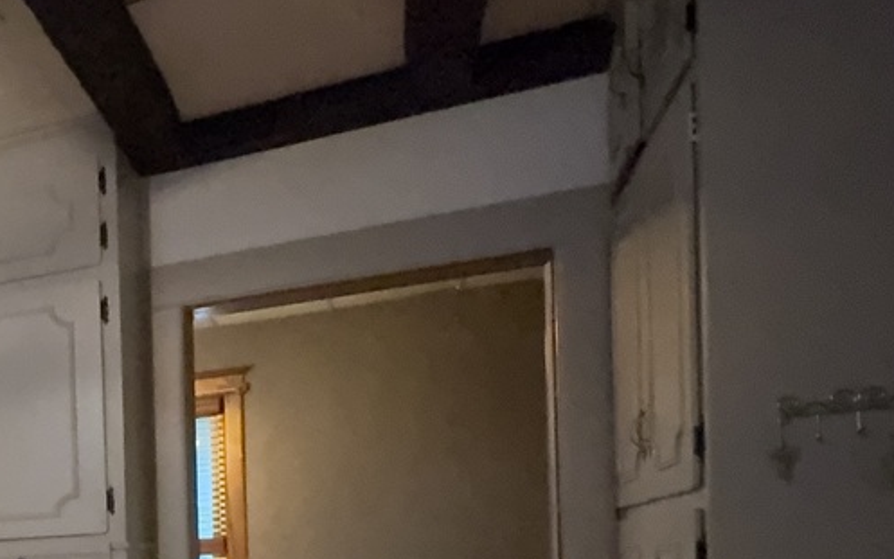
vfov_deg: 27.5
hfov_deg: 33.3
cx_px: -281
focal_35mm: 43
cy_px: 604
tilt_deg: -0.6
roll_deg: +1.9
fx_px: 1048
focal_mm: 2.22
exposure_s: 1/40
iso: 1250
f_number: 2.2
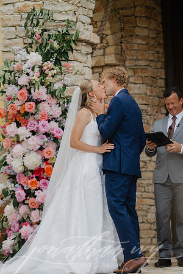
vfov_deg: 12.8
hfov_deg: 8.6
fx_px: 1220
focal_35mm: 160
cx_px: 92
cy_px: 137
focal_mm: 160
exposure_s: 1/800
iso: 200
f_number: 2.8
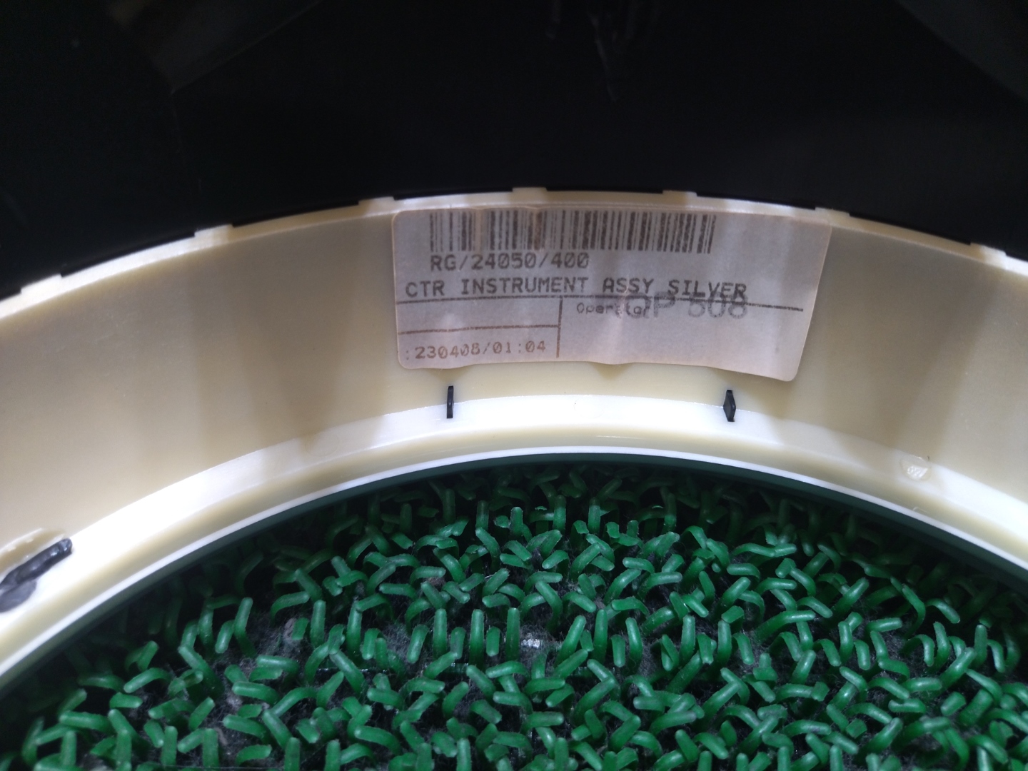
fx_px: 802
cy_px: 386
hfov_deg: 65.3
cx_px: 514
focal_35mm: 27
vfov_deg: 51.4
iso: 103
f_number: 1.79
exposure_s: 1/33
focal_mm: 4.74
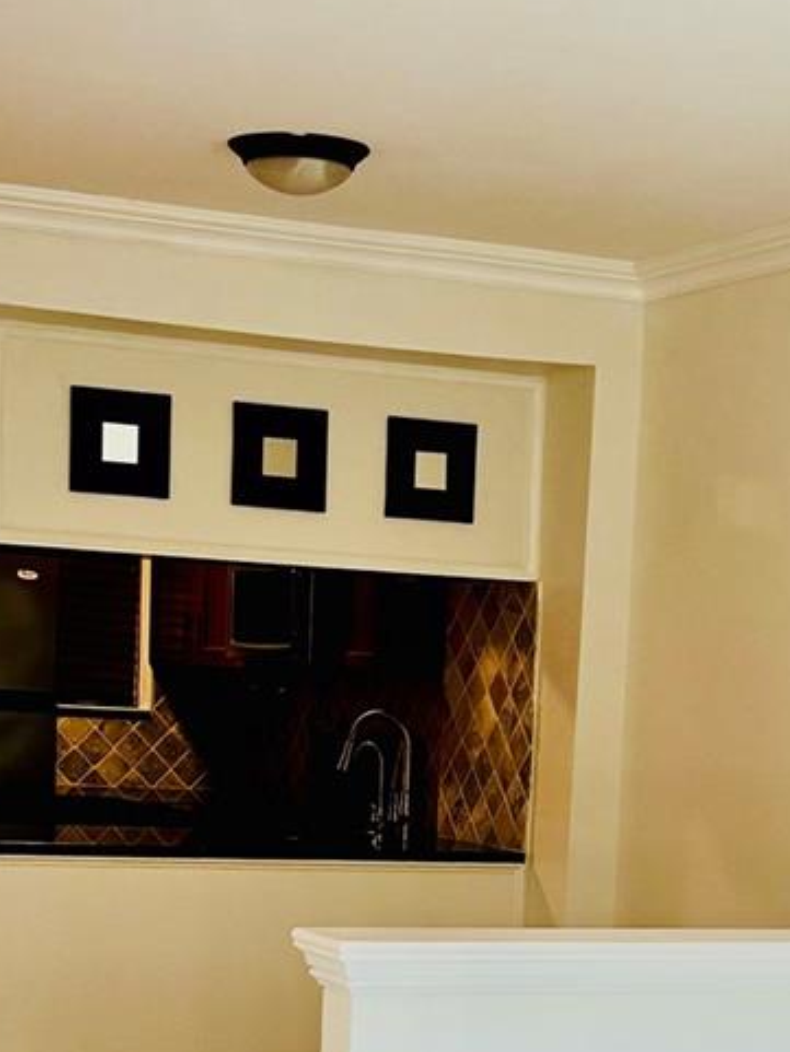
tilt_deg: -7.8
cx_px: 455
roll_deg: -2.3
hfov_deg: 17.8
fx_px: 2524
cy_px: 1015
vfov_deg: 22.8
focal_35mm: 83
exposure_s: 1/120
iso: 80
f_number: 1.6
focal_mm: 5.96
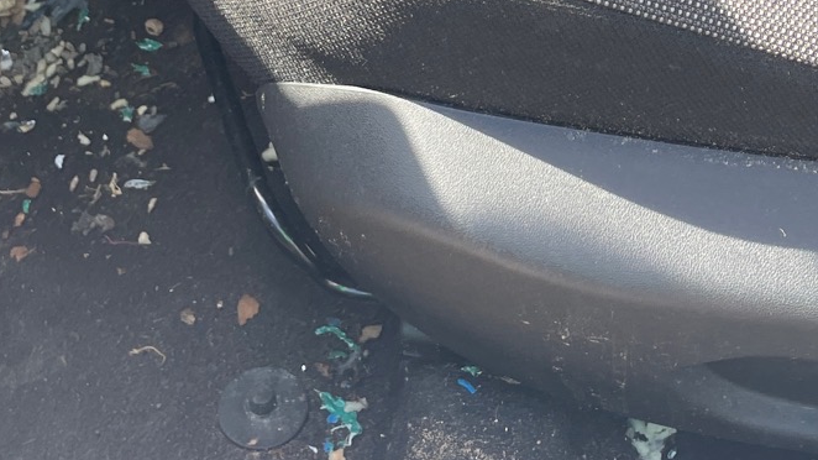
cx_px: 449
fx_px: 1670
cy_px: -317
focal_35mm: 77
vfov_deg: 14.2
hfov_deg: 27.5
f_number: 1.6
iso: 32
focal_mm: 4.2
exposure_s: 1/193
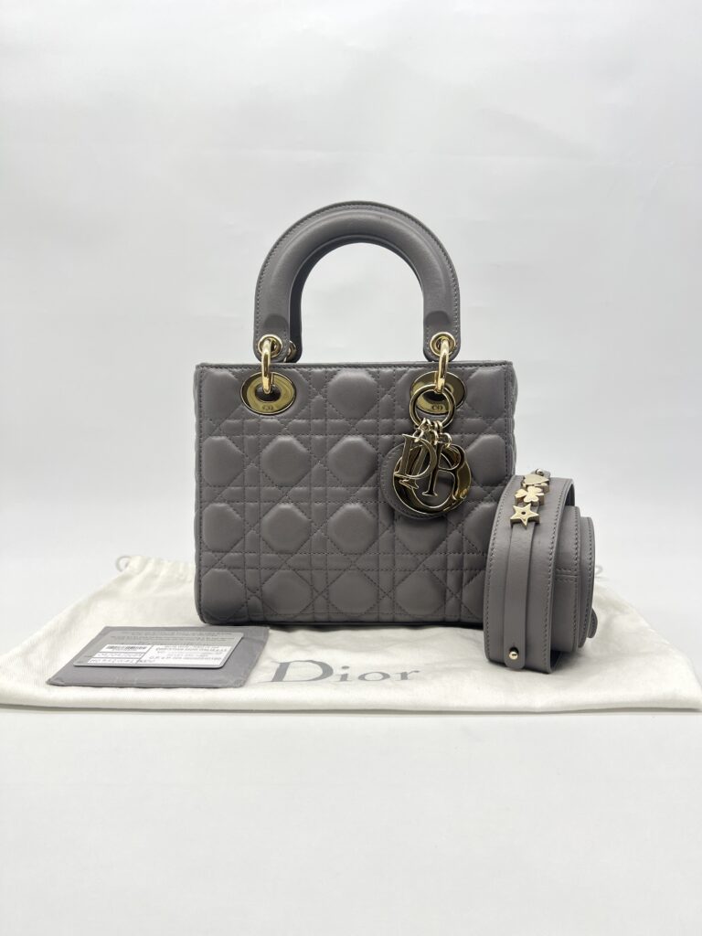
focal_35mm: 26
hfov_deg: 53.1
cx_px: 351
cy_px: 468
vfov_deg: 67.3
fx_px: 703
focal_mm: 5.7
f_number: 1.5
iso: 32
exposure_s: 1/116
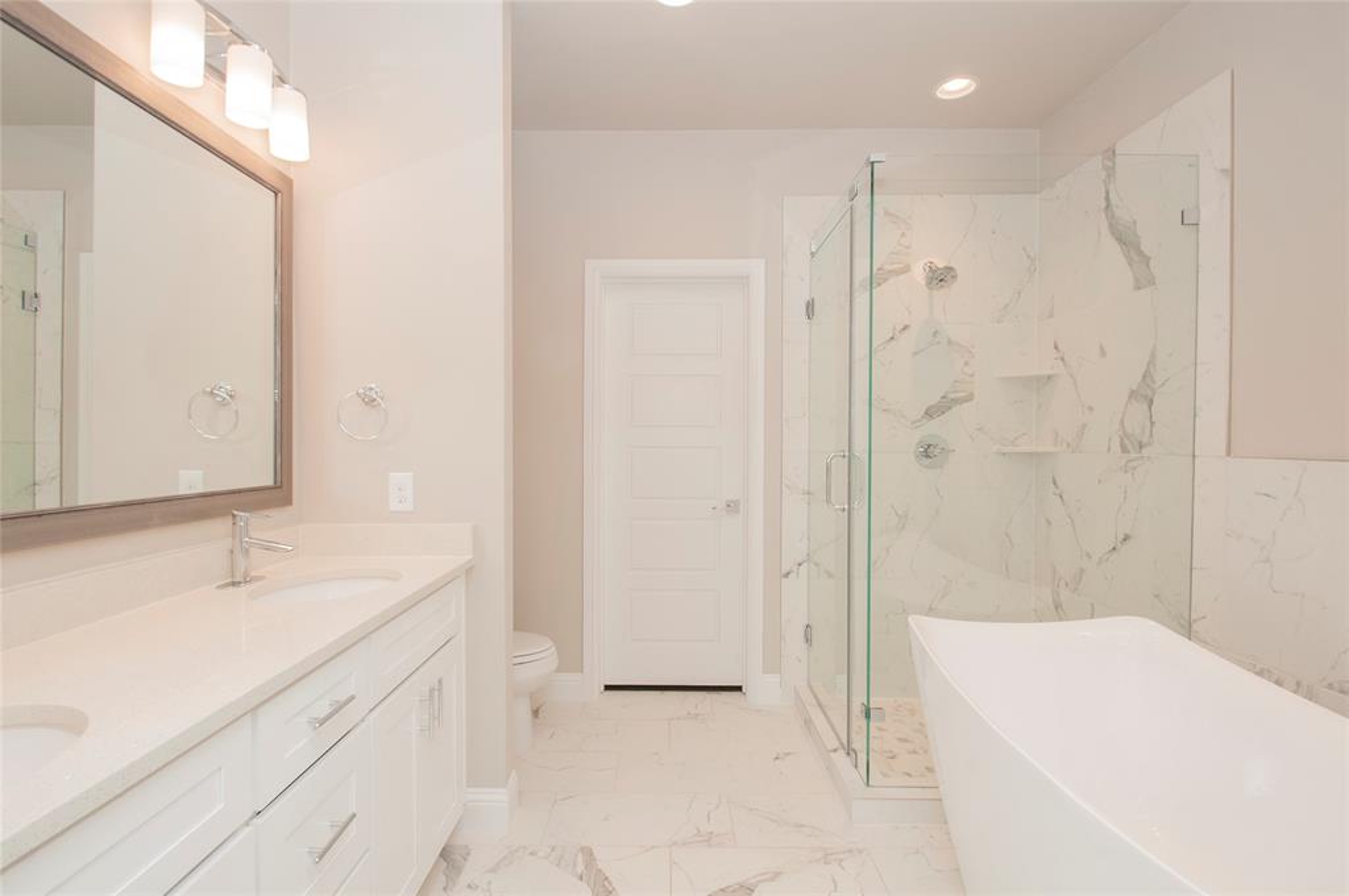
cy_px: 448
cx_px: 674
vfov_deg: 71.9
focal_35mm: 16
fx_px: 618
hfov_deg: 95.1
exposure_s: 1/125
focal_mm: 11
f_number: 8
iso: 800
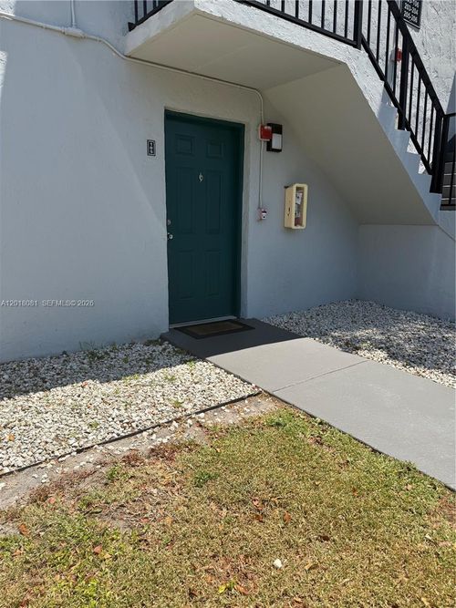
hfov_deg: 56.8
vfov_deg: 71.6
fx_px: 422
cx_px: 228
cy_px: 304
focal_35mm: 24
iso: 80
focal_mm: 6.76
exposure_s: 1/3425
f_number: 1.78
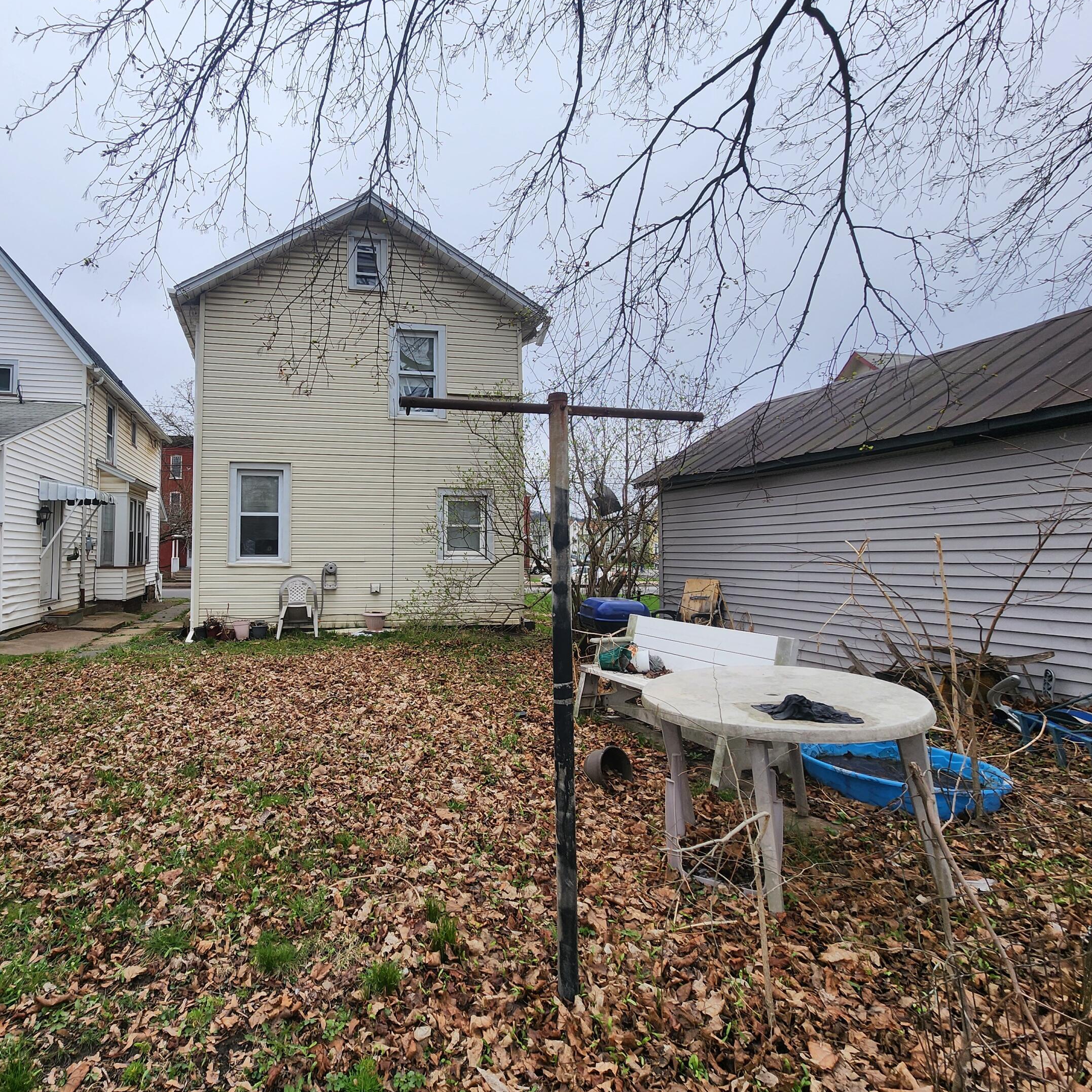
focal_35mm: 16
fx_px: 571
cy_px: 523
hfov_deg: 84.9
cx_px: 379
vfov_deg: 87.4
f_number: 2.2
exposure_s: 1/433
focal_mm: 2.2
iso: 50
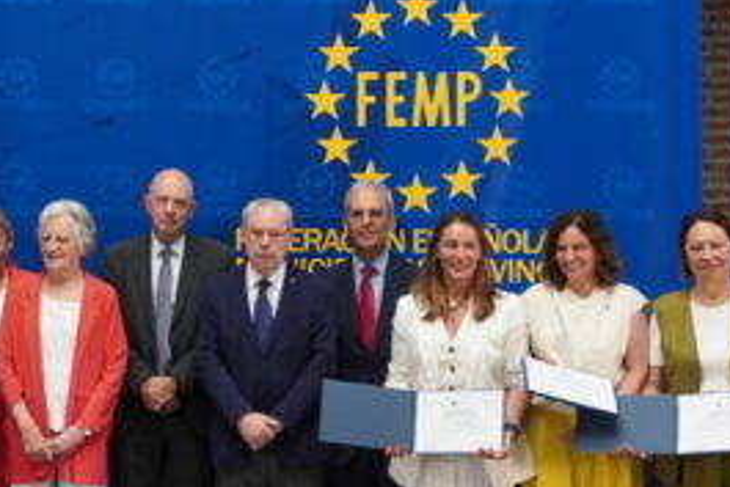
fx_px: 1855
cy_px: 144
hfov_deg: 22.0
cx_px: 174
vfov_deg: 14.9
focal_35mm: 91
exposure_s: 1/160
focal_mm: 21
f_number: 4
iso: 1000
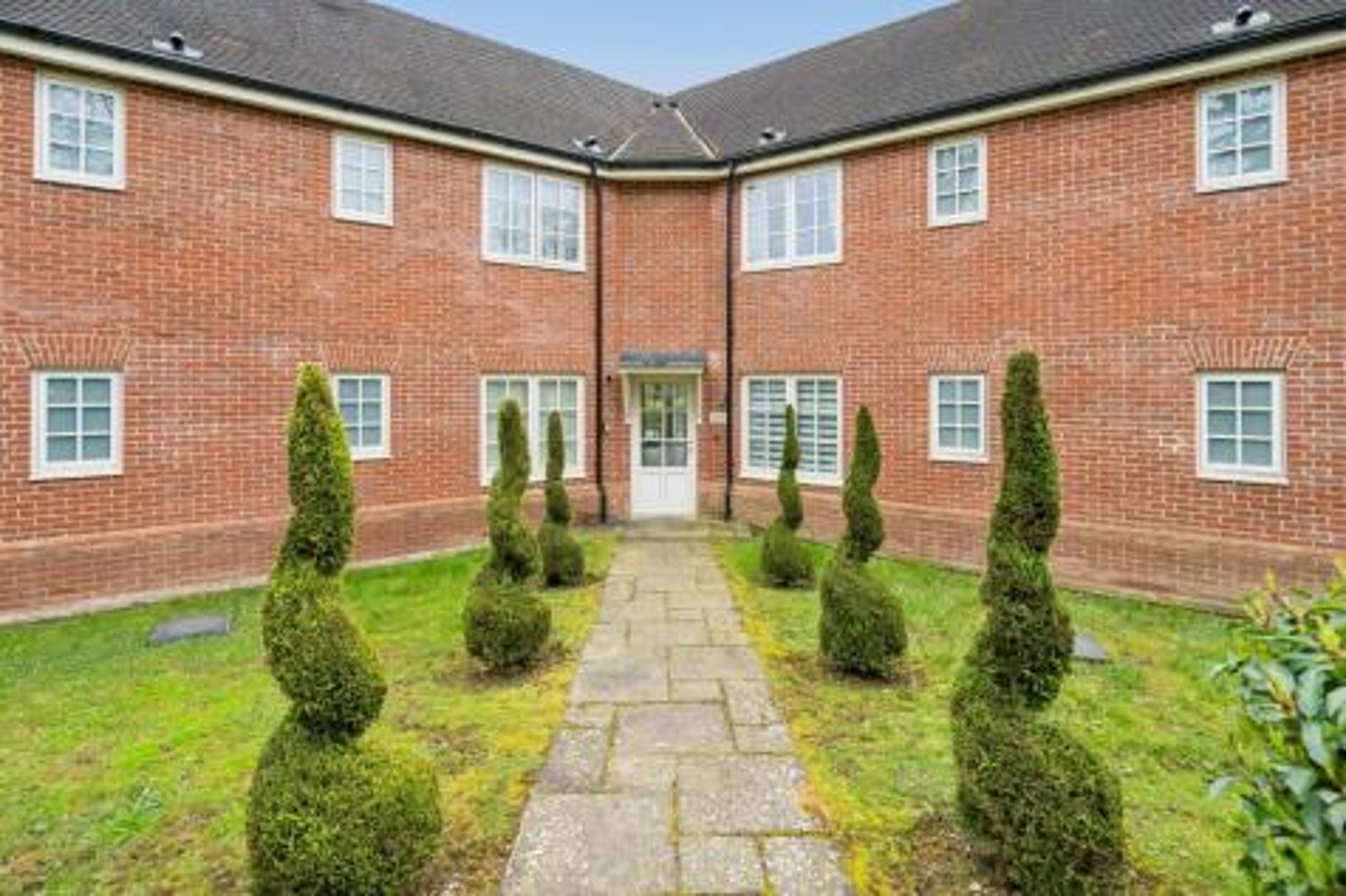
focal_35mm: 16
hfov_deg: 96.8
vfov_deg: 73.7
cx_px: 673
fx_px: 598
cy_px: 448
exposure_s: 1/200
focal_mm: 16
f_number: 8
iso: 640
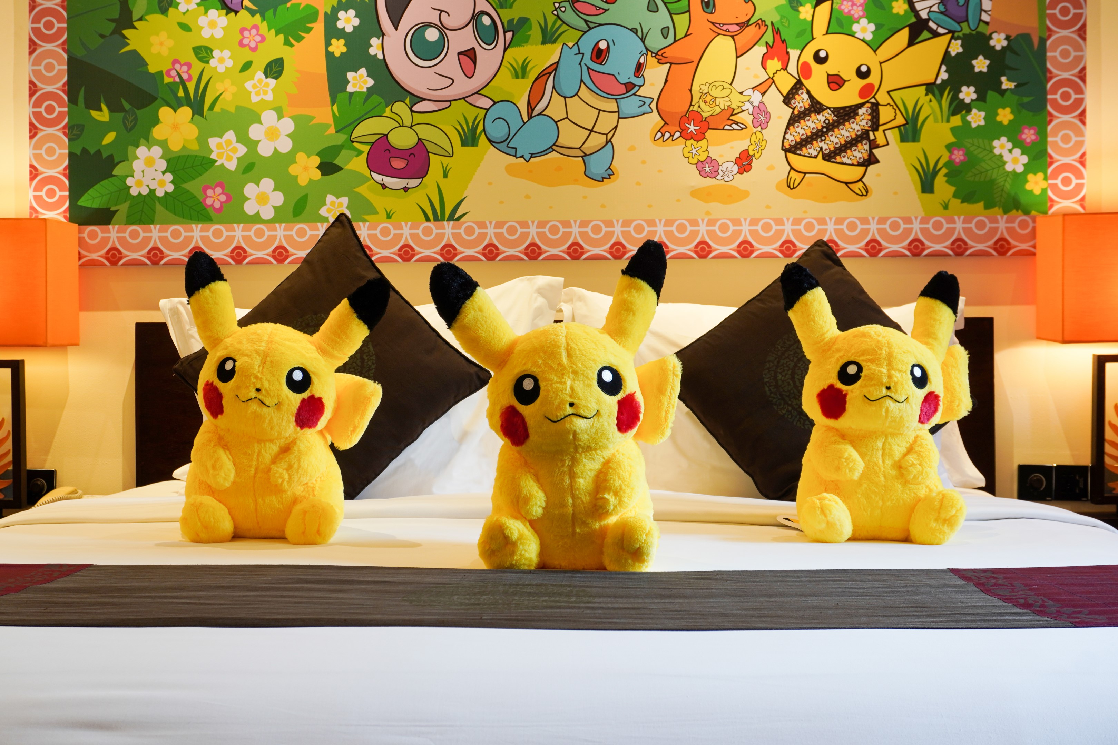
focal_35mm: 38
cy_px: 372
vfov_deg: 35.5
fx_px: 1164
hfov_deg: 51.3
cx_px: 559
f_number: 8
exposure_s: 1/3
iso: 100
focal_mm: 25
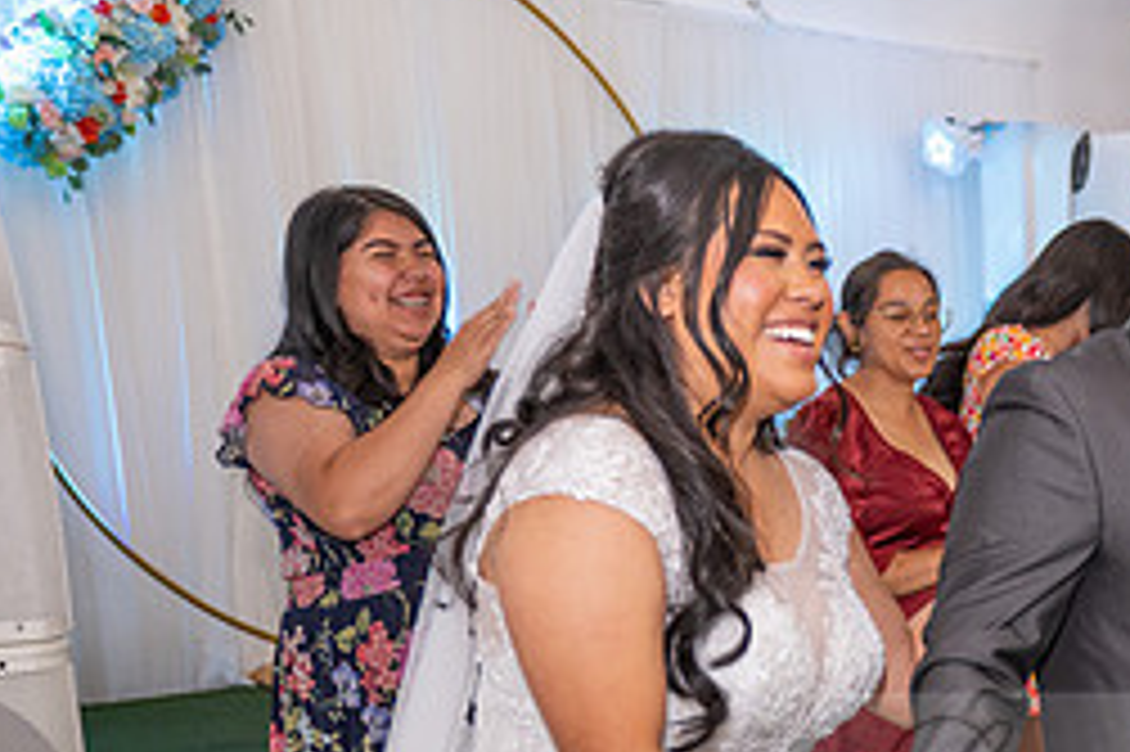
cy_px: 803
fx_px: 1882
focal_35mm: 60
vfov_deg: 21.6
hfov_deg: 30.8
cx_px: 1147
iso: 1000
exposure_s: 1/160
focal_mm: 24
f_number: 3.2
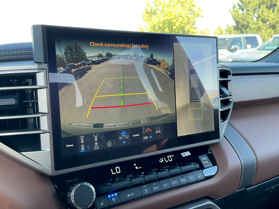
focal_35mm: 30
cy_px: 104
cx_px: 140
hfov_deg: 60.0
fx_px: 242
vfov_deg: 46.8
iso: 100
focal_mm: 3
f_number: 1.8
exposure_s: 1/120
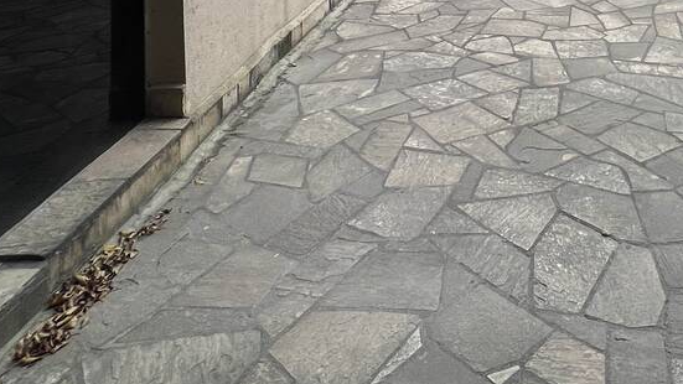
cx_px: 578
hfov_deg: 49.7
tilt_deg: +0.5
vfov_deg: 24.3
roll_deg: +0.6
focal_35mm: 37
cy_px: -207
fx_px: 670
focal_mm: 1.57
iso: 32
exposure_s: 1/727
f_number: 1.8
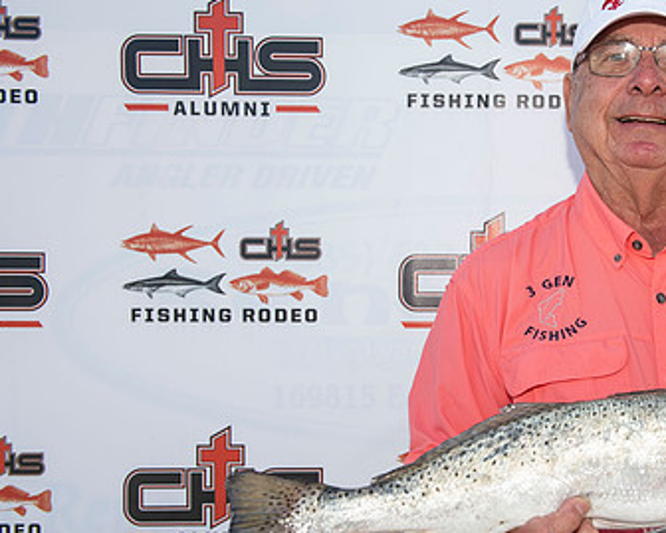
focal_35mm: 55
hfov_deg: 32.9
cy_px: 303
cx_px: 555
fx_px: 1084
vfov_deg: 27.6
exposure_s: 1/250
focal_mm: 34
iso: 50
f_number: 5
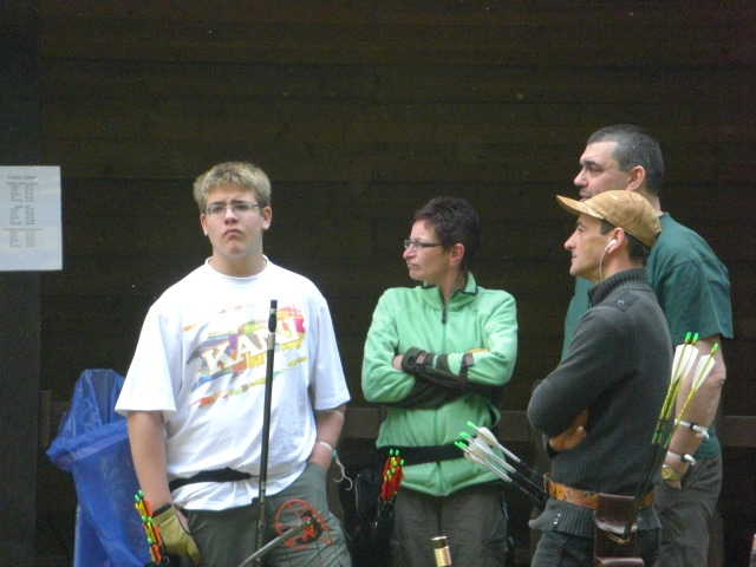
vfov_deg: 5.8
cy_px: 284
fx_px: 5569
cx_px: 378
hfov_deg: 7.8
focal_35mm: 255
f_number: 5.1
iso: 400
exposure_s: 1/200
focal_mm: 42
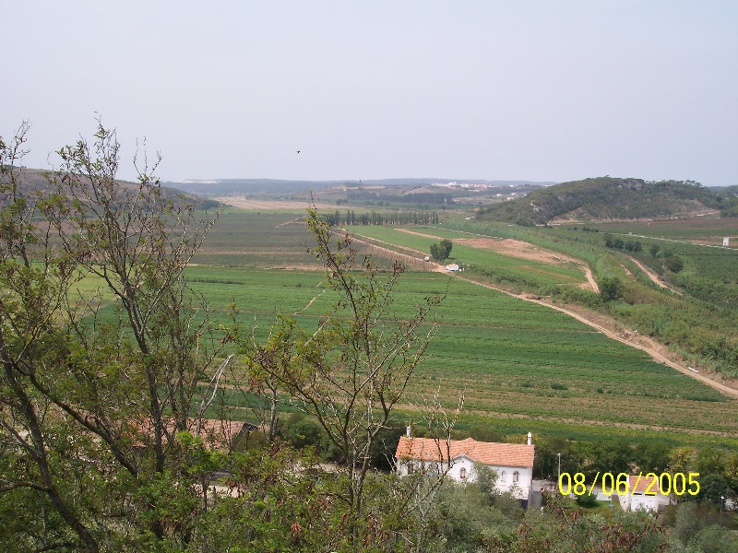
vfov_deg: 37.7
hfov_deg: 49.0
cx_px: 369
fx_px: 810
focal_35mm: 38
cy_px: 276
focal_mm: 8
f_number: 4.8
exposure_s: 1/700
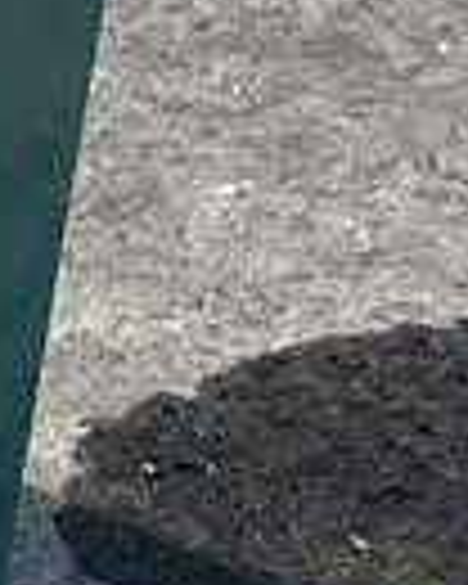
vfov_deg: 7.7
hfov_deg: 4.8
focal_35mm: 250
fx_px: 4328
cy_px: 648
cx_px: -2146
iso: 50
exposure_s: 1/2208
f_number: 1.5
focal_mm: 5.7
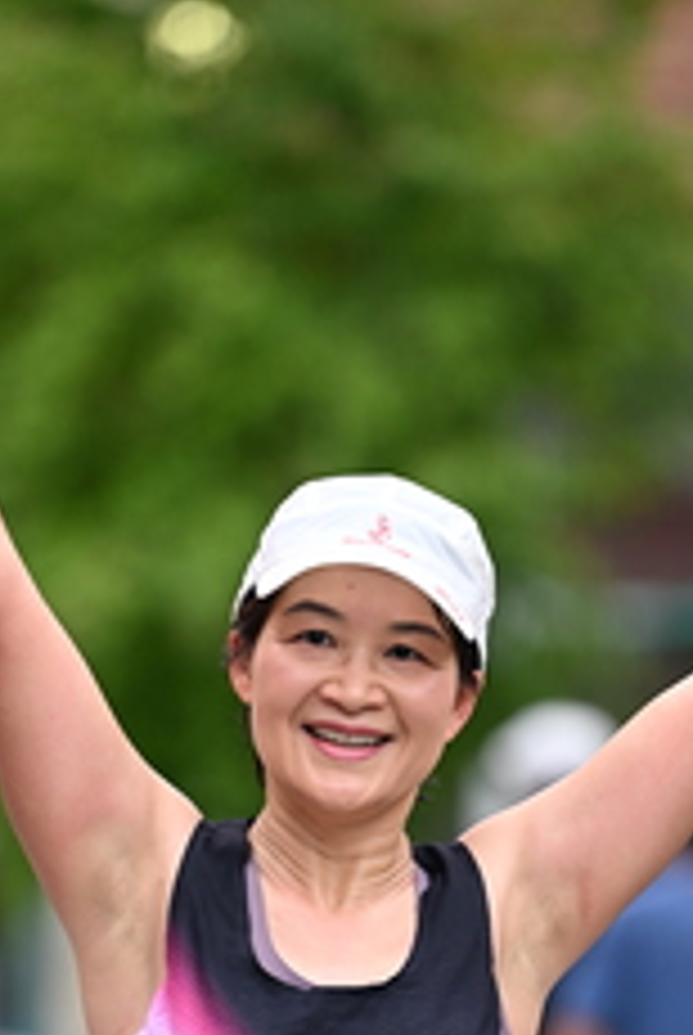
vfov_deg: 4.7
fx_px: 12724
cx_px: 353
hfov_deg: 3.1
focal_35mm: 442
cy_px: 810
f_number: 2.8
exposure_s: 1/2000
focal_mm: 185
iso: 640
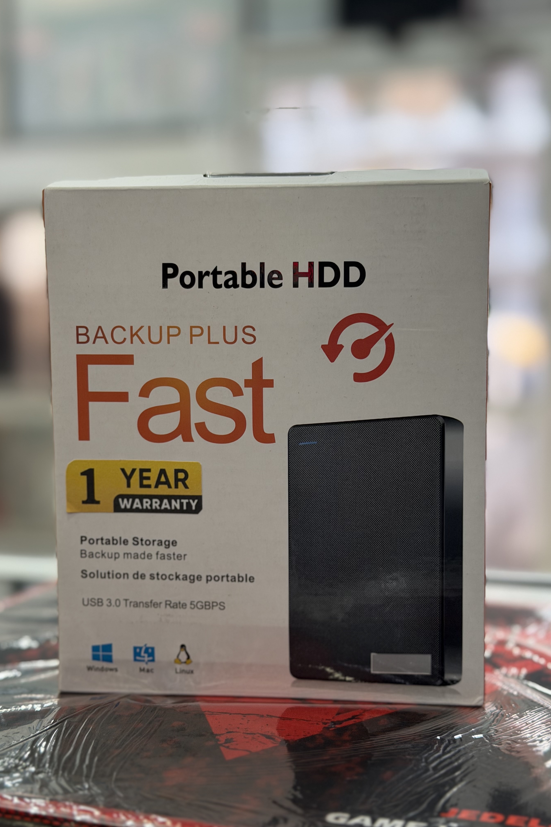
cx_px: 267
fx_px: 1148
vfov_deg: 39.6
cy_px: 413
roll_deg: +0.5
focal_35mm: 50
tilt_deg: -3.3
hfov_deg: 27.0
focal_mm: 6.76
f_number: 1.78
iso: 160
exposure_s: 1/100
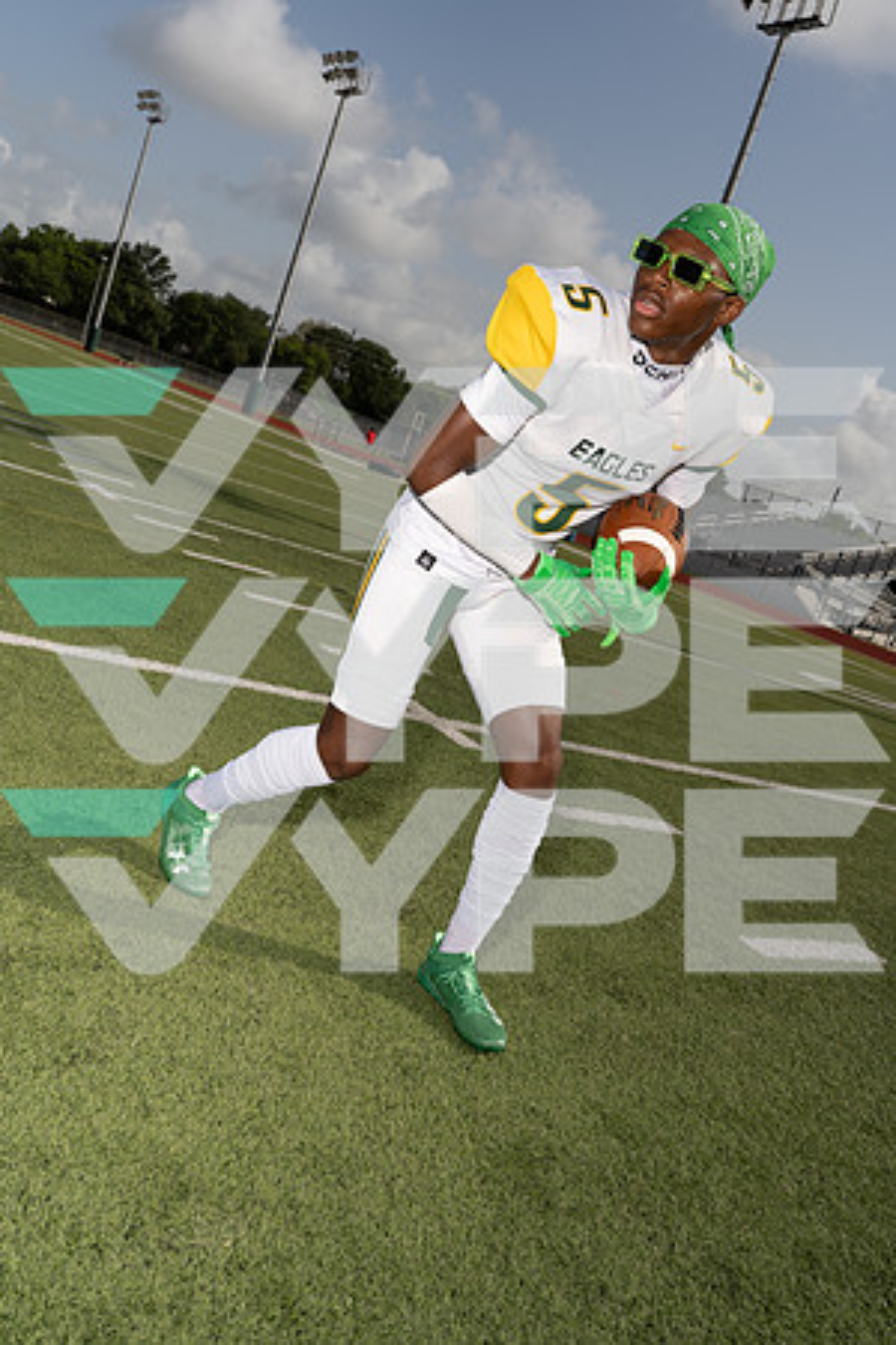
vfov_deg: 58.7
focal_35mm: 32
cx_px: 448
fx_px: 1195
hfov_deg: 41.1
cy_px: 672
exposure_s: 1/250
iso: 100
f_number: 11
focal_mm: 32
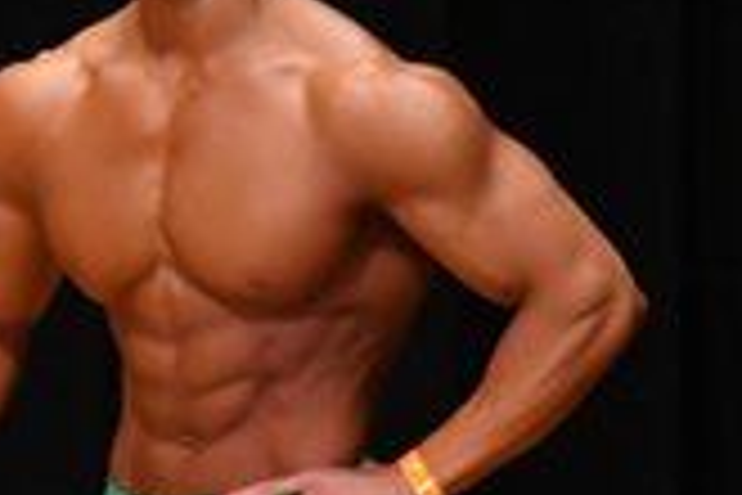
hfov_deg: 1.6
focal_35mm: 1265
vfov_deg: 1.1
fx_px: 26071
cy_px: 554
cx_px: 587
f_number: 5.6
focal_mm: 180
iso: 4000
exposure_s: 1/400
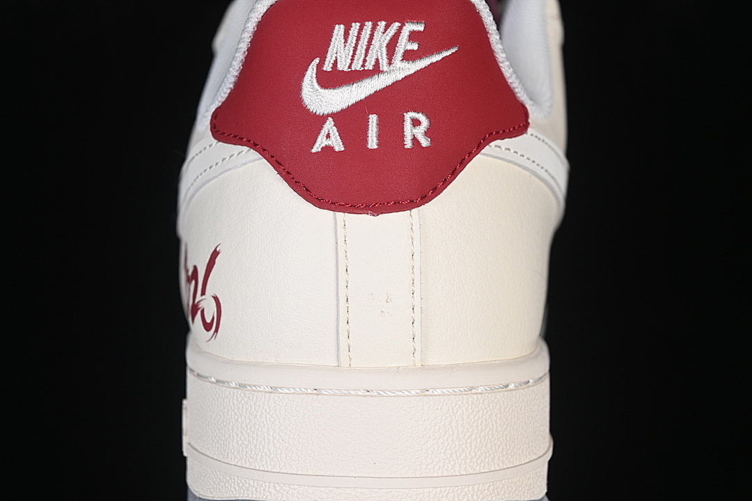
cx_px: 376
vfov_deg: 18.2
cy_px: 250
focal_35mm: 75
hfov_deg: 27.0
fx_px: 1567
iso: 160
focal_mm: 50
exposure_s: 1/80
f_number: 7.1
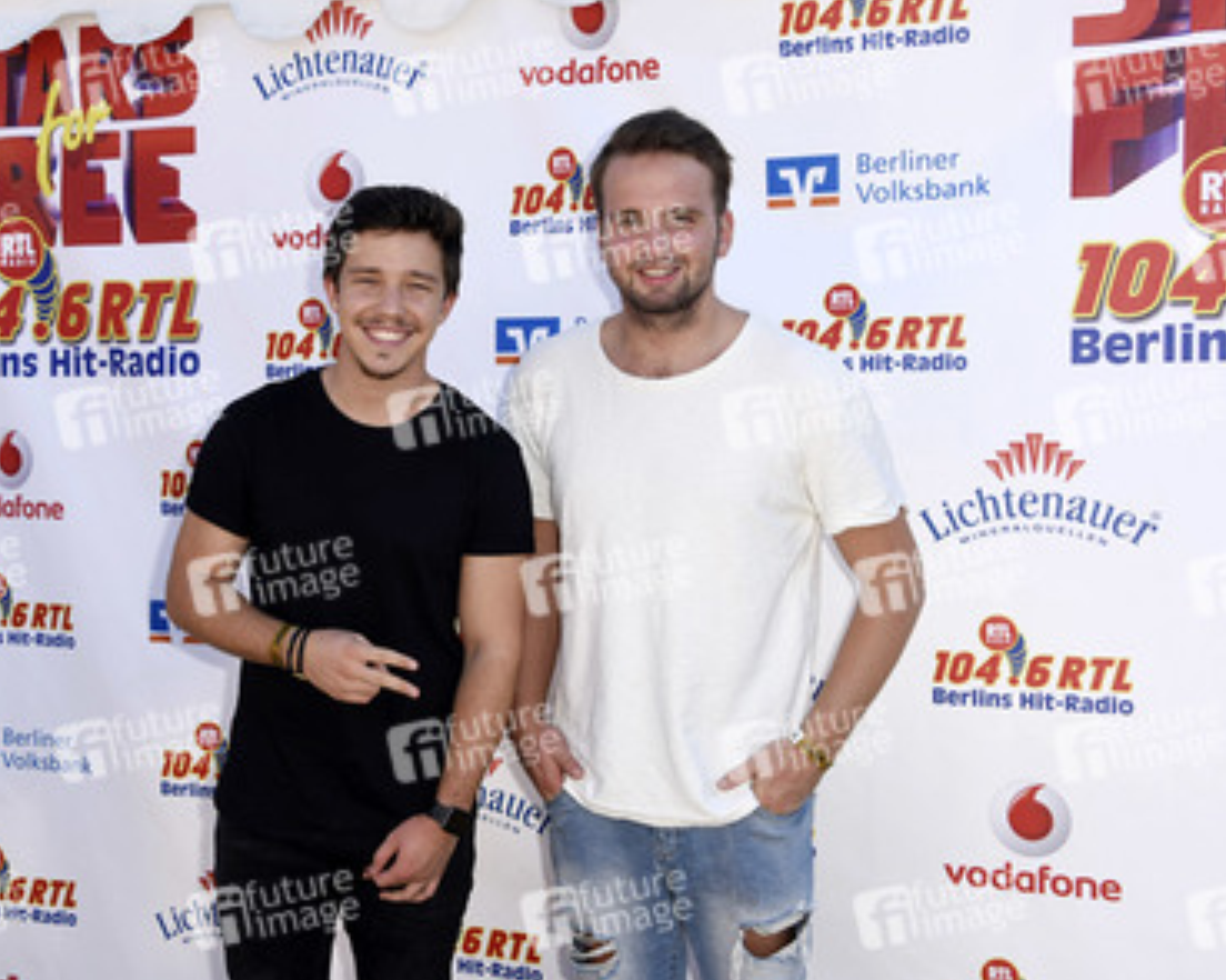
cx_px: 518
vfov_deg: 32.7
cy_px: 493
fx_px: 1668
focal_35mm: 46
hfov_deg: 40.2
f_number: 6.3
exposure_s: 1/320
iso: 200
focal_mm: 40
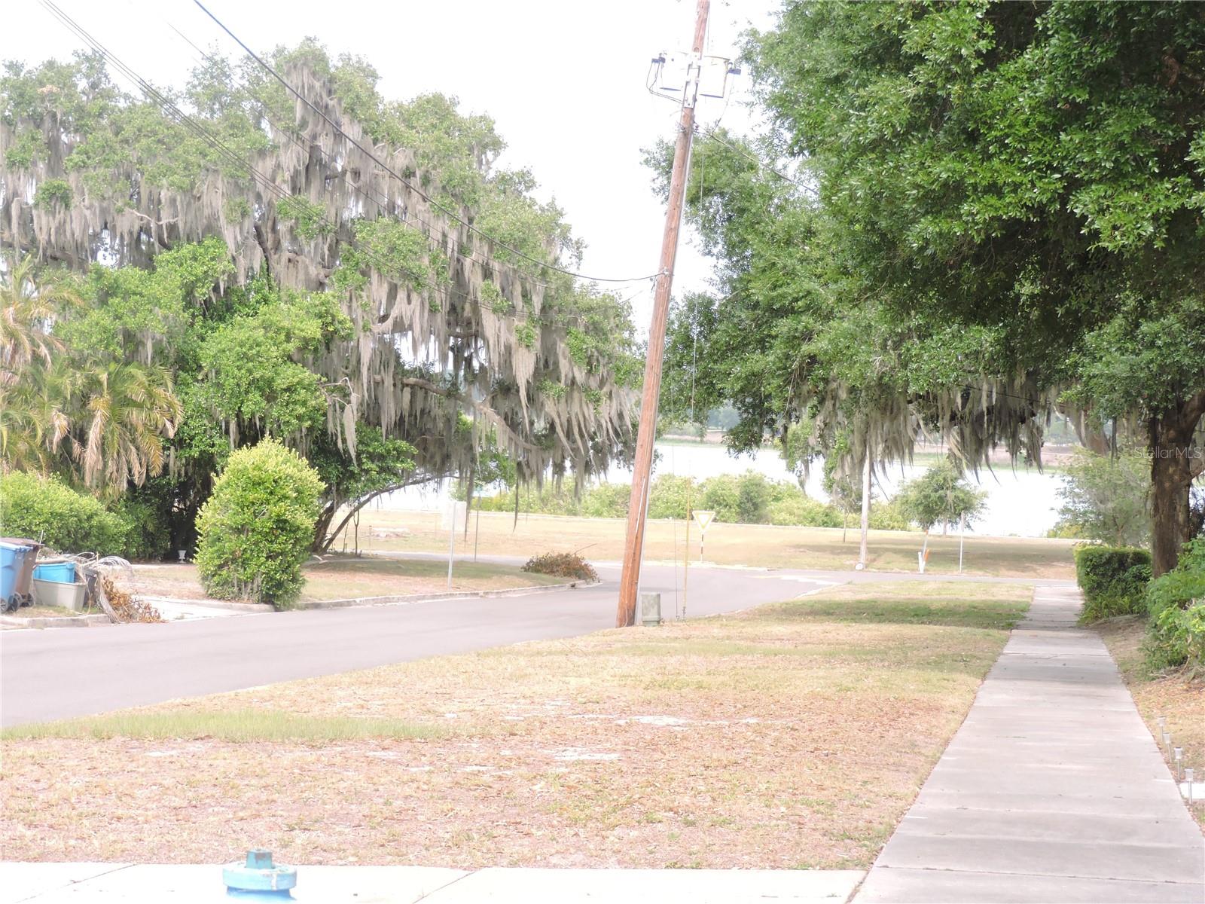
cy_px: 452
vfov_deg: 16.4
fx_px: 3133
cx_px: 602
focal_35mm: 90
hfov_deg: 21.8
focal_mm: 16.1
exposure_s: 1/640
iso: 400
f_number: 4.1
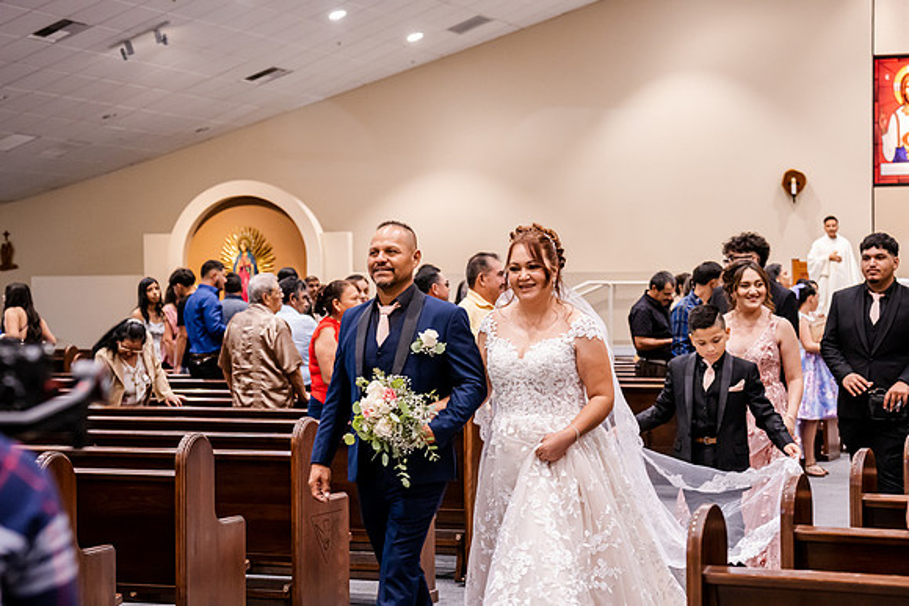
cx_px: 454
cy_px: 303
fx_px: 1919
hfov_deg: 26.6
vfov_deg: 18.0
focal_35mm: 76
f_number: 3.5
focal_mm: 51
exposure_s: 1/200
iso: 2500
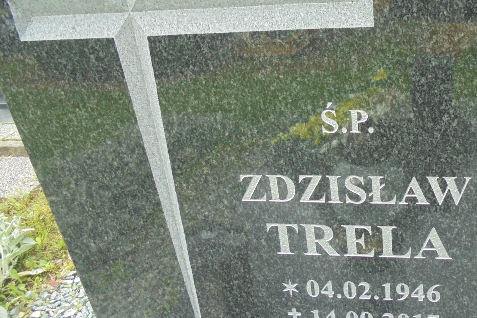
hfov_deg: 45.8
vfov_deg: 32.6
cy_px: 155
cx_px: 357
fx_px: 543
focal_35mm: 41
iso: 100
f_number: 3.5
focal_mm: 4.6
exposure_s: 1/100
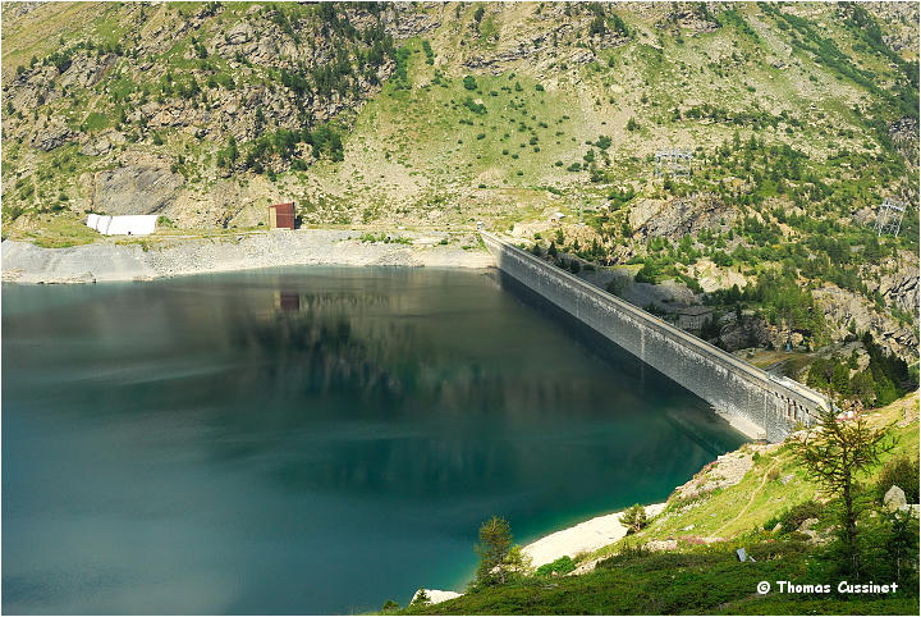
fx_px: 1114
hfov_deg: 44.9
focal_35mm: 44
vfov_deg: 30.9
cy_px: 308
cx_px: 460
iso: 400
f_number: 11
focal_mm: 29
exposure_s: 1/500
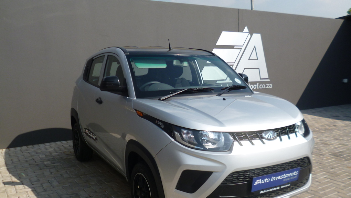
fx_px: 326
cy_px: 129
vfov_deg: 33.5
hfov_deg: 56.6
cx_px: 175
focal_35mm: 35
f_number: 10
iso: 100
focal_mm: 5.7
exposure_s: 1/125
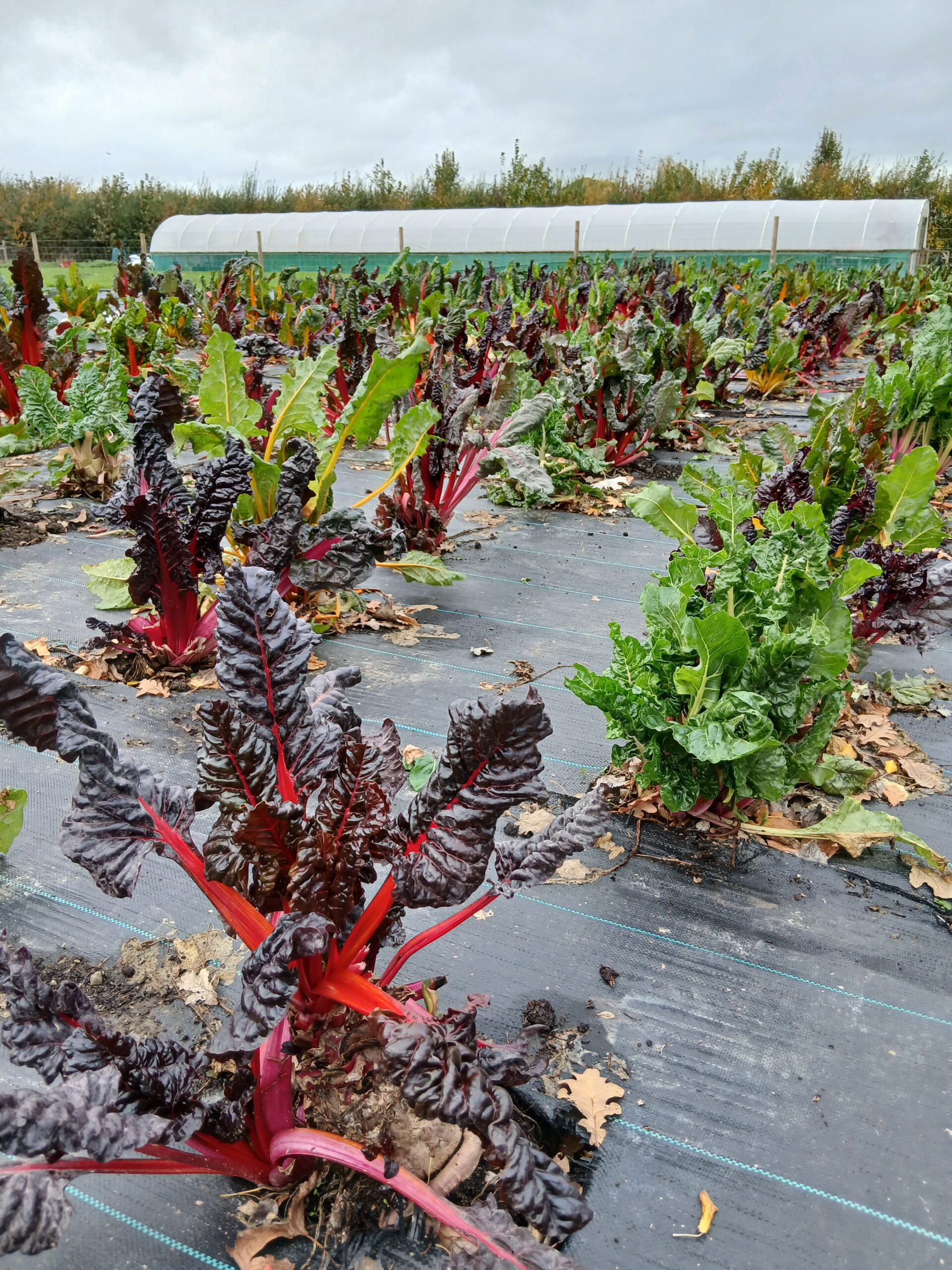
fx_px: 953
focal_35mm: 26
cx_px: 476
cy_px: 635
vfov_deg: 67.3
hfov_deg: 53.1
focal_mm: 3.98
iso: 25
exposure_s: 1/50
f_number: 1.8
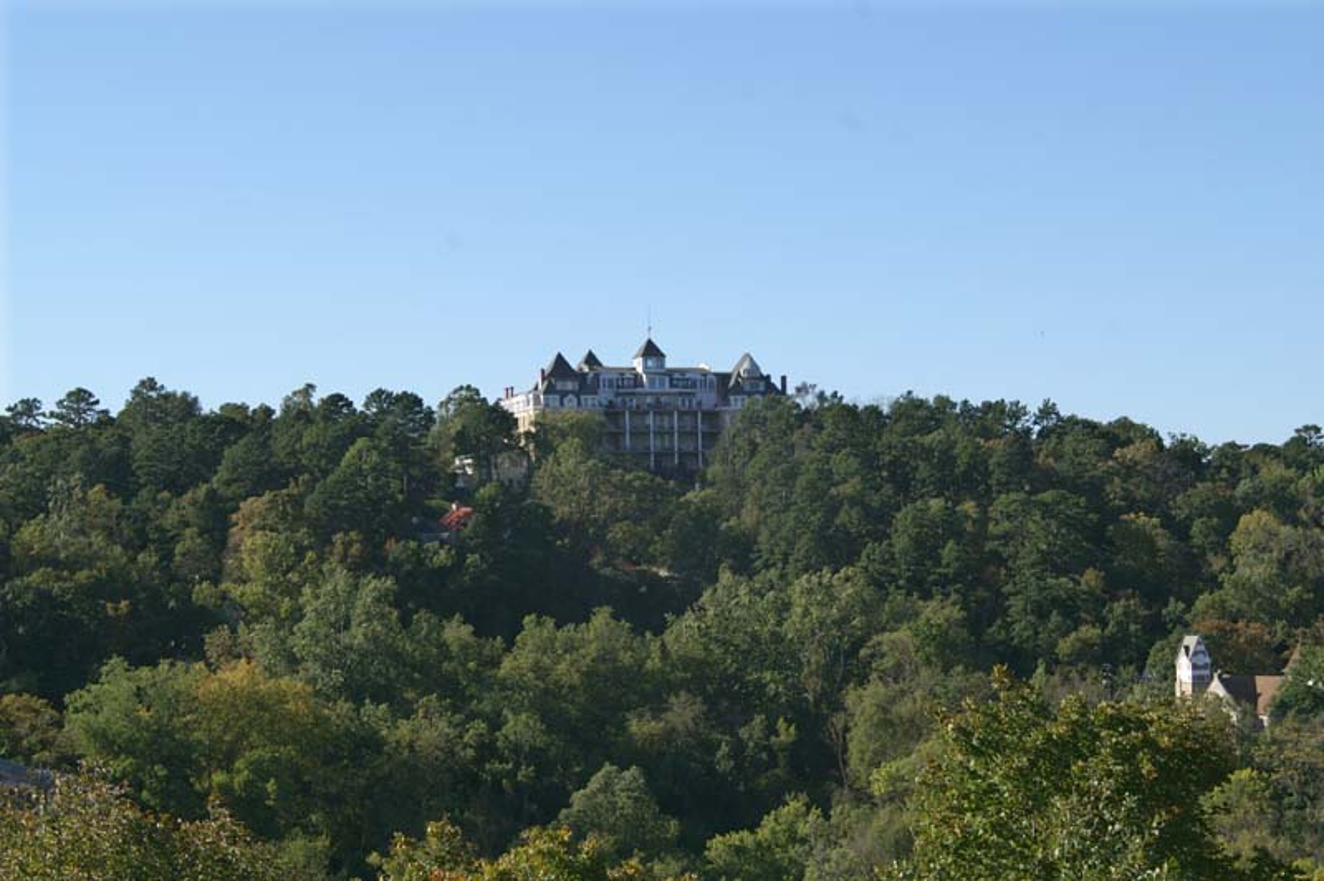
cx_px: 662
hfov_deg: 27.0
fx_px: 2756
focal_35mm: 75
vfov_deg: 18.2
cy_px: 440
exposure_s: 1/200
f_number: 11
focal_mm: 50
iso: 100
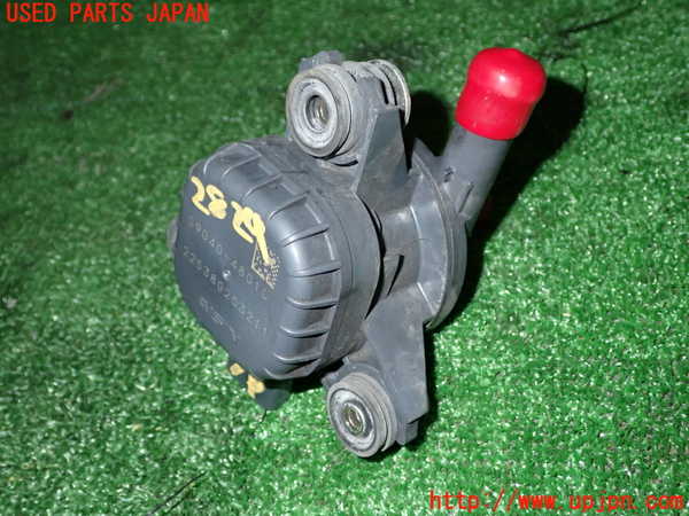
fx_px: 756
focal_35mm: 38
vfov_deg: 37.7
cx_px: 344
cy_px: 258
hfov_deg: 49.0
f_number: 8
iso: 400
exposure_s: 1/40
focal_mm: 6.83
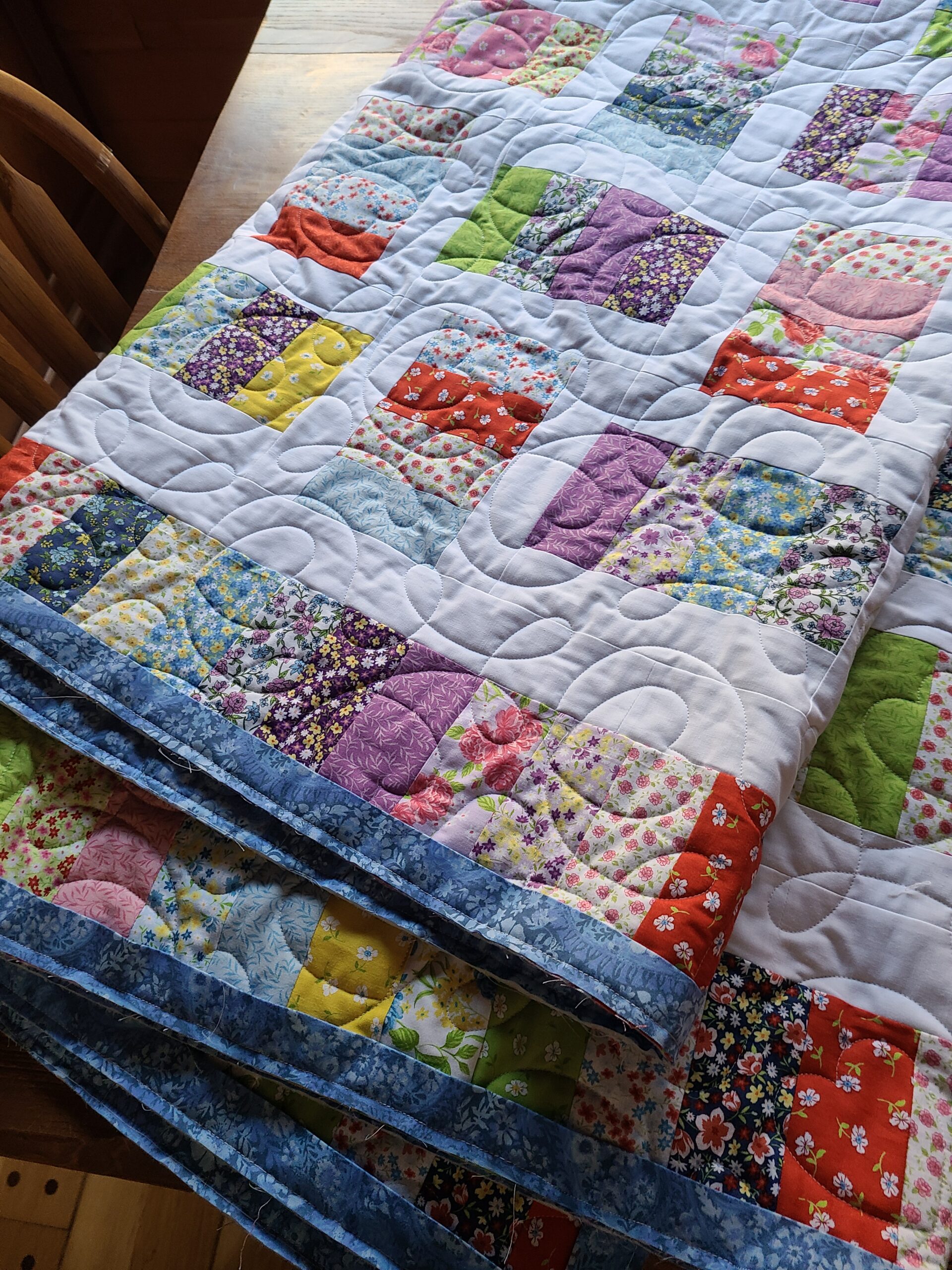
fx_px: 953
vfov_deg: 67.3
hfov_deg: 53.1
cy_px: 635
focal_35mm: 26
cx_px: 476
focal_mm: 5.4
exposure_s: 1/60
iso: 125
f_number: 1.8
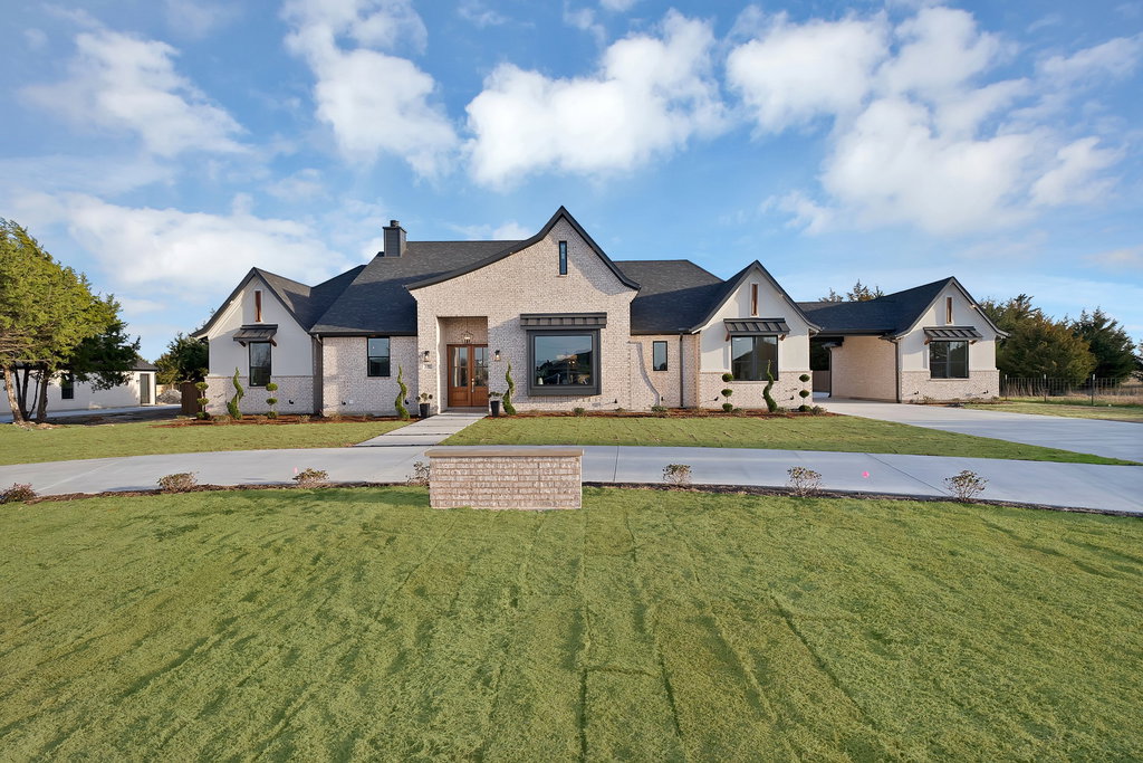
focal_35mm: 16
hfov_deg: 96.7
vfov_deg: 73.8
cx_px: 572
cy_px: 382
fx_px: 508
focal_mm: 16
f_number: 9
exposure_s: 1/160
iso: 640
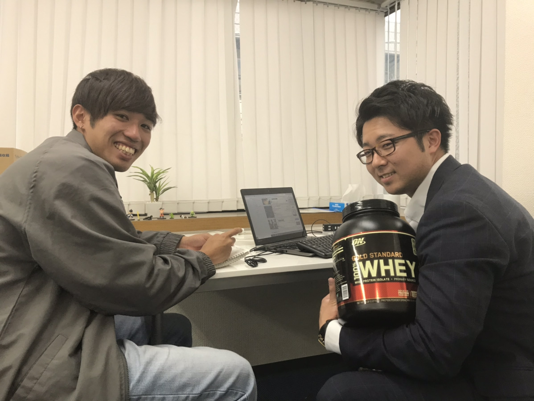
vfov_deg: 49.7
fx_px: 432
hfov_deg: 63.5
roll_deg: +0.9
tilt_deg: -2.9
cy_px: 200
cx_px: 267
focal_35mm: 28
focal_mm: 3.99
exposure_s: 1/33
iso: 25
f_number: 1.8
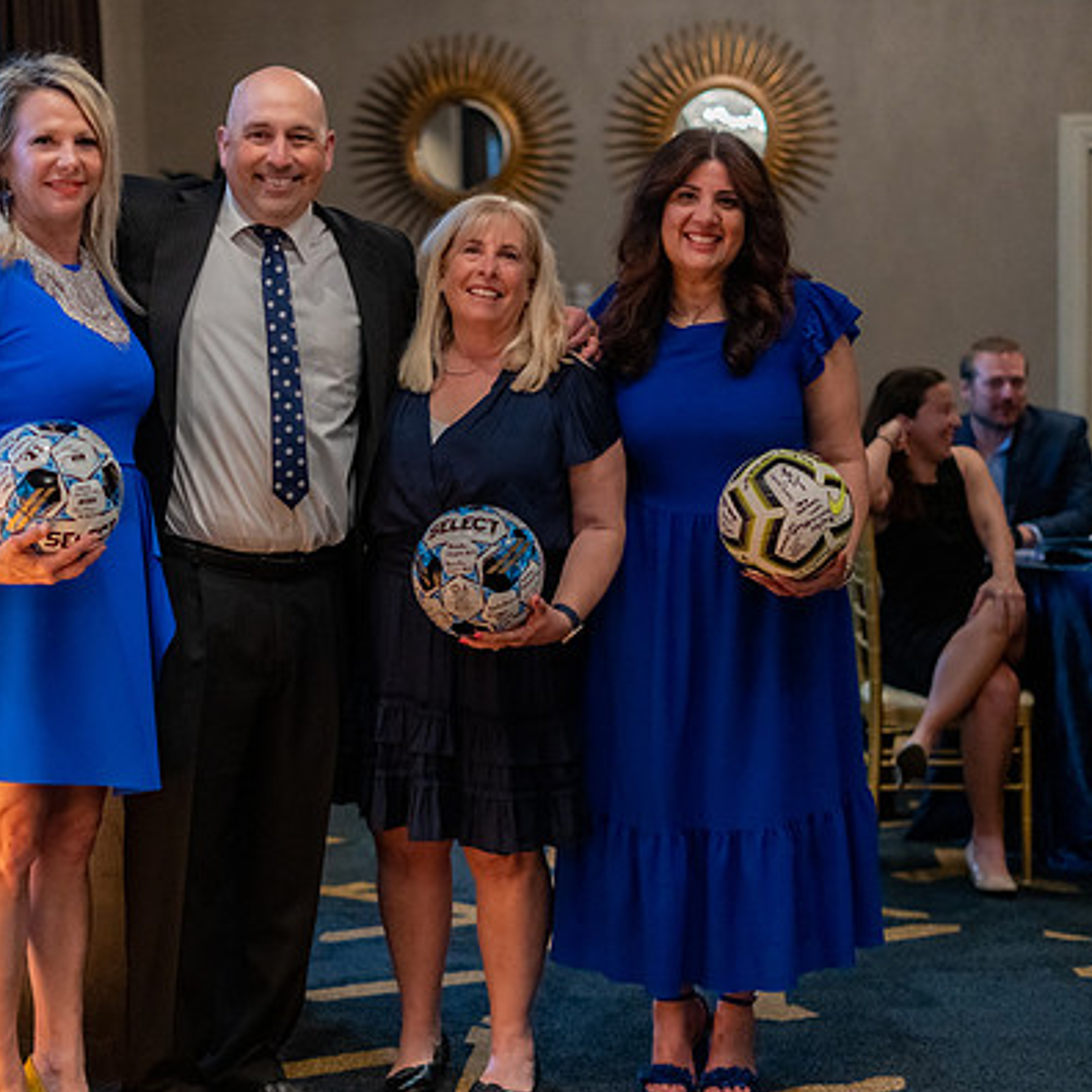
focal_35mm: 68
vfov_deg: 25.4
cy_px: 574
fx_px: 2427
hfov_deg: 25.3
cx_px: 433
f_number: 1.8
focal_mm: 50
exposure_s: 1/250
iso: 2500
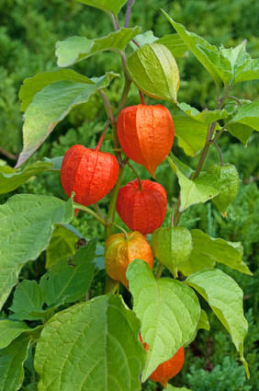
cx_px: 130
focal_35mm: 66
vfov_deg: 30.6
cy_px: 196
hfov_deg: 20.5
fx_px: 715
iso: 200
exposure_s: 1/200
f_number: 7.1
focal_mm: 44
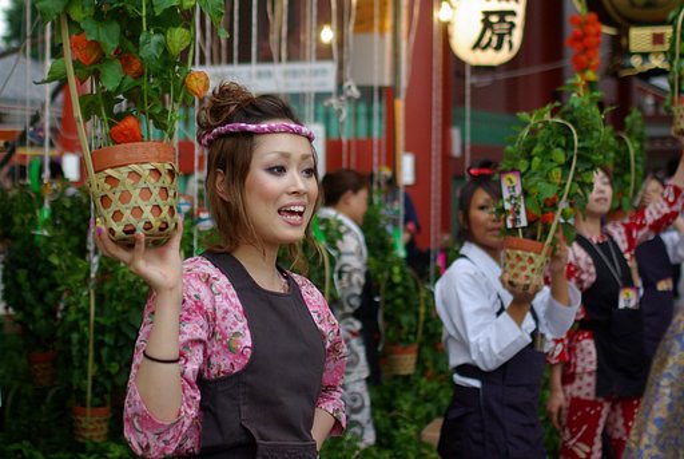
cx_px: 342
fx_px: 999
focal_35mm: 52
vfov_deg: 25.8
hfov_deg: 37.8
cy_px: 230
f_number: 2
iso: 400
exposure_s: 1/1000
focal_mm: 35
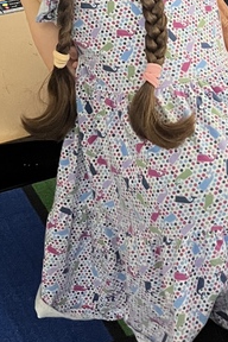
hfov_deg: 14.2
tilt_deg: -24.6
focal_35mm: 96
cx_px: 97
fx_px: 912
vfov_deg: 20.1
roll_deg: +1.1
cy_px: -53
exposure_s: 1/60
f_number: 1.6
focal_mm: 5.1
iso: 320
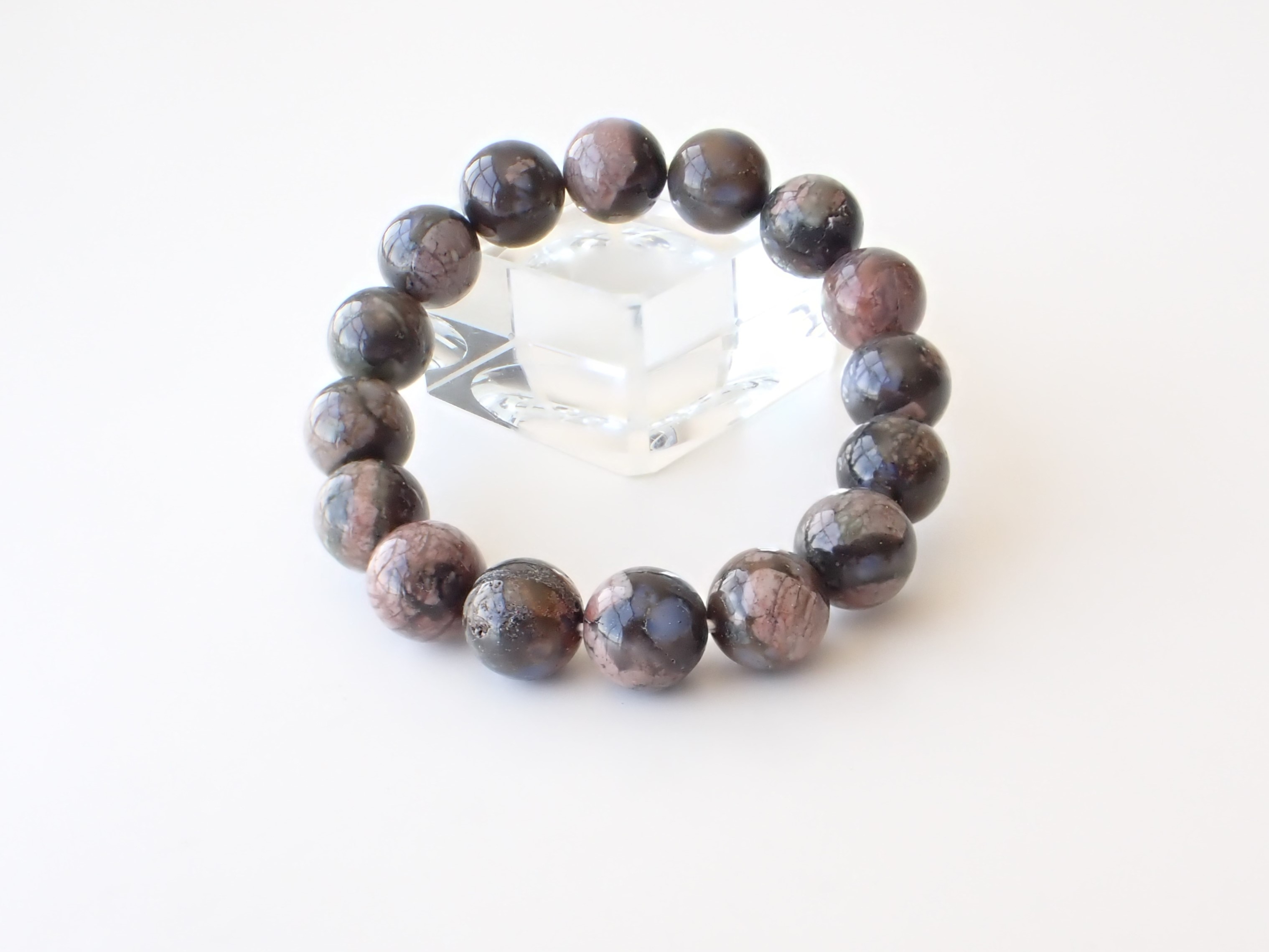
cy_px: 476
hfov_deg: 60.0
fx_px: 1100
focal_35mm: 30
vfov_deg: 46.8
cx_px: 634
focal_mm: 5.4
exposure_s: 1/125
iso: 160
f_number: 3.2
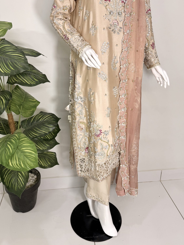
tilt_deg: -16.8
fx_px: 213
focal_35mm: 30
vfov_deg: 59.3
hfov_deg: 46.7
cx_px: 102
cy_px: 94
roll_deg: -2.4
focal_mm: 6.76
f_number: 1.78
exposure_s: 1/100
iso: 125
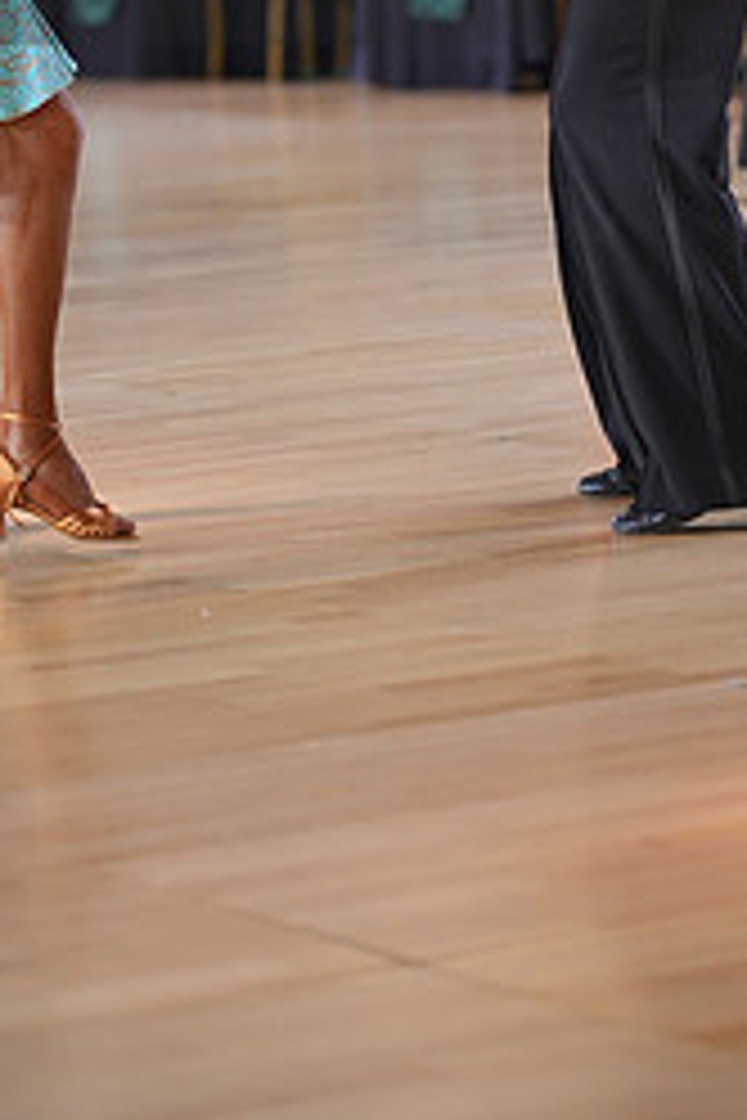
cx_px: 290
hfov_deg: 7.8
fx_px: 5446
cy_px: -103
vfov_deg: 11.6
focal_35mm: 175
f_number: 2
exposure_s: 1/500
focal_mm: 75
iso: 1000
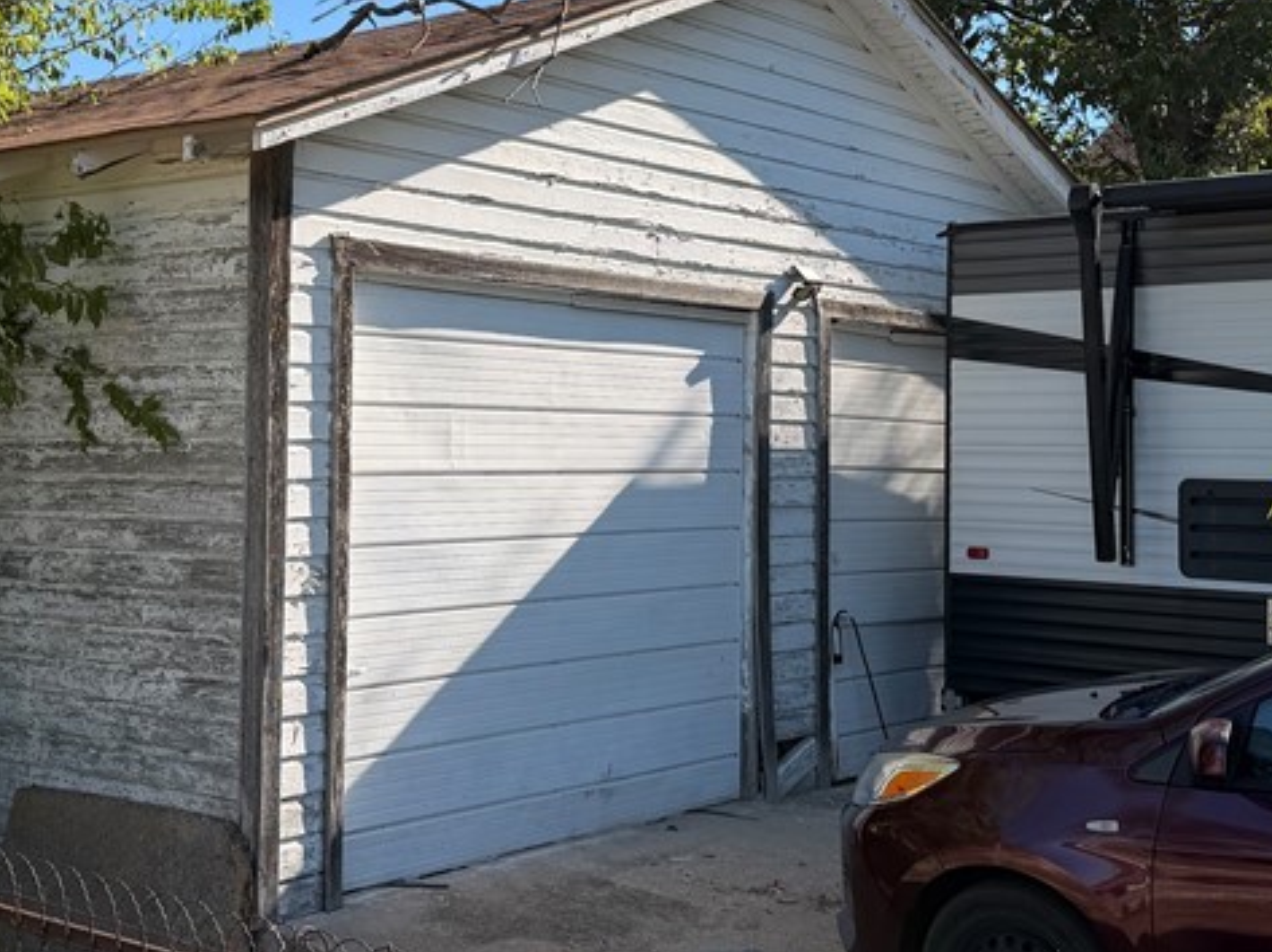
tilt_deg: +5.0
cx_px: 570
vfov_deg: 27.9
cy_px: 331
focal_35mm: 52
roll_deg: +0.2
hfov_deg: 36.8
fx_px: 1909
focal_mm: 6.76
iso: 80
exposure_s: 1/3145
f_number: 1.78
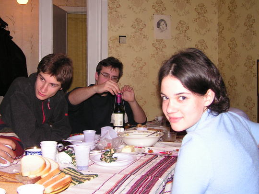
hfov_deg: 42.0
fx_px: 337
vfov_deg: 32.1
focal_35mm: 45
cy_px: 80
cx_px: 111
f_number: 2.8
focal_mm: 6.3
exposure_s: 1/40
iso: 100
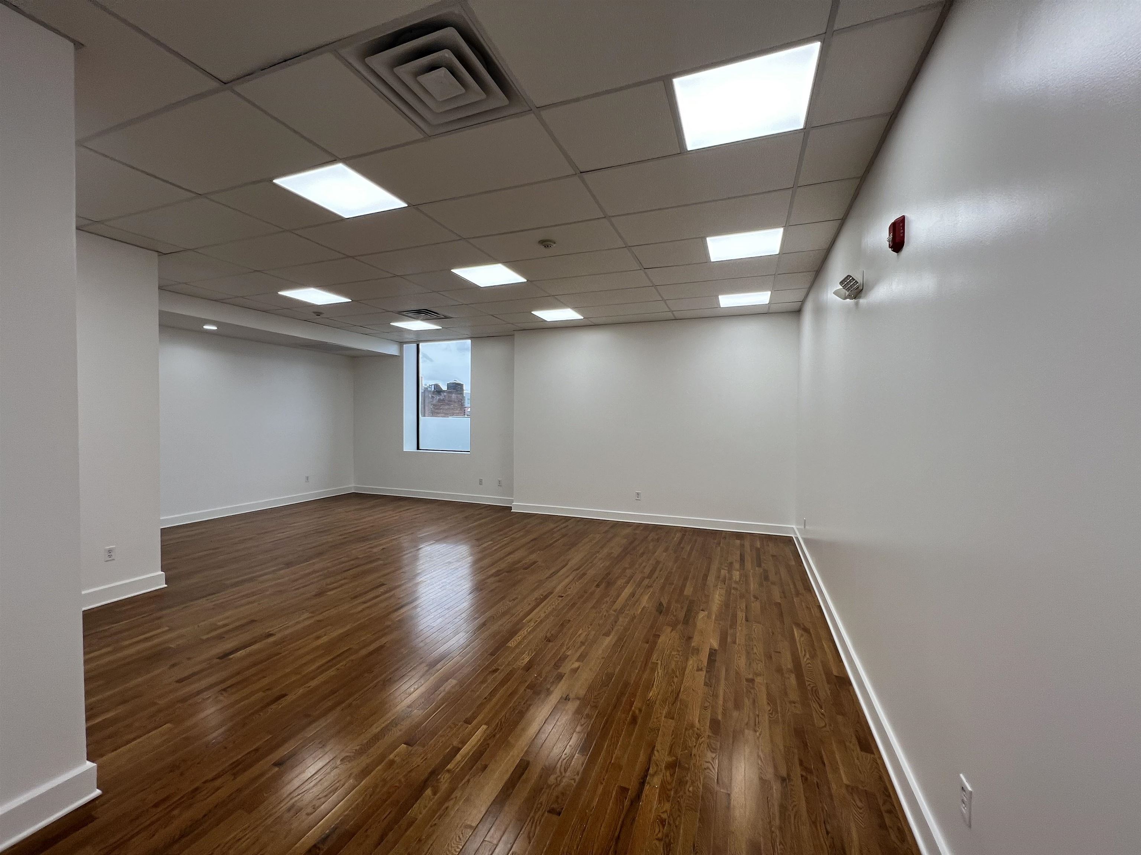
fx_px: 429
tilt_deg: -0.1
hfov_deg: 106.2
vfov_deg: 89.9
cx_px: 570
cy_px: 428
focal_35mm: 13
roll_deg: -0.2
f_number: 1.8
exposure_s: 1/120
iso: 40
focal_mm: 1.57
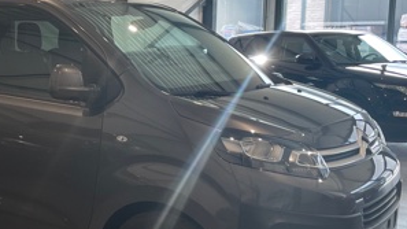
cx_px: 49
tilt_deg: -9.9
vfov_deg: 19.7
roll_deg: +0.2
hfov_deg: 32.8
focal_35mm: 61
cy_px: 140
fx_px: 658
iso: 64
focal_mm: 4.2
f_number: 1.6
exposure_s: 1/100
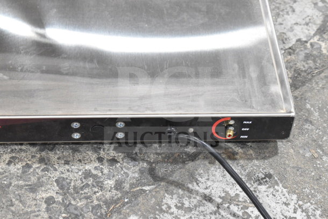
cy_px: 110
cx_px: 164
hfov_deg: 24.6
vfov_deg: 16.6
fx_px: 752
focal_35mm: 82
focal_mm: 55
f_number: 8
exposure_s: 1/250
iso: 6400
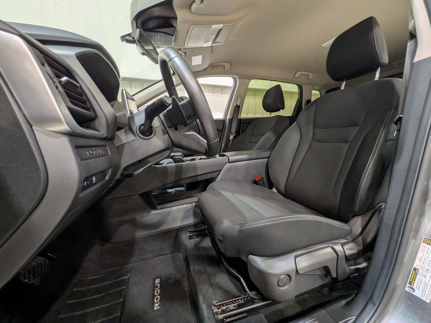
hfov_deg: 102.1
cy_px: 162
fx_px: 174
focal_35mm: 14
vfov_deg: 85.7
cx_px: 216
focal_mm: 1.83
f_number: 2.2
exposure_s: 1/24
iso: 72
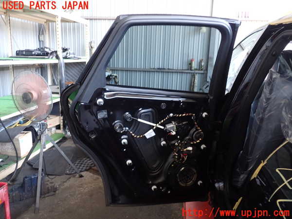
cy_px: 110
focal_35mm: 30
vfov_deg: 46.8
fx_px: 253
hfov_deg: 60.0
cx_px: 146
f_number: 2.3
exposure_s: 1/50
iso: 200
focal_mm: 5.4
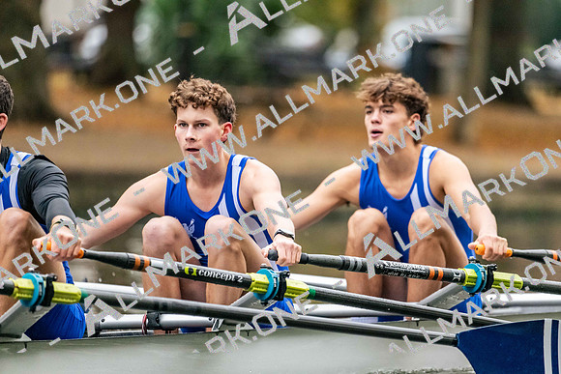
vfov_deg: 3.4
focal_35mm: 400
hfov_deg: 5.2
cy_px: 187
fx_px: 6234
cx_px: 280
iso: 9000
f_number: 4.5
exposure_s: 1/2500
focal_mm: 400
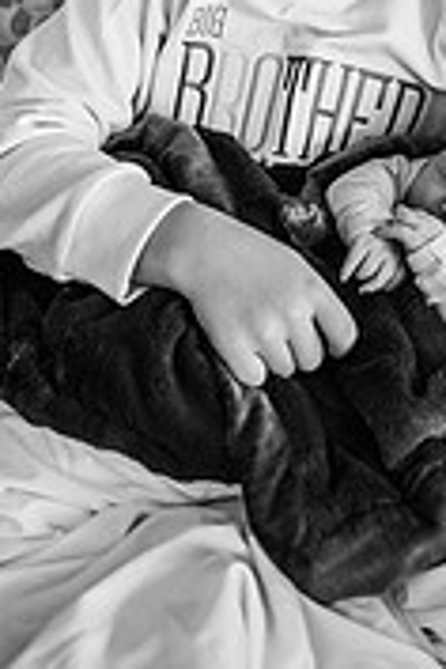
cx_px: 378
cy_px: -79
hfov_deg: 21.9
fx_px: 1133
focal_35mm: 61
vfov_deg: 29.4
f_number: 2.5
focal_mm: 24
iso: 640
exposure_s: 1/200
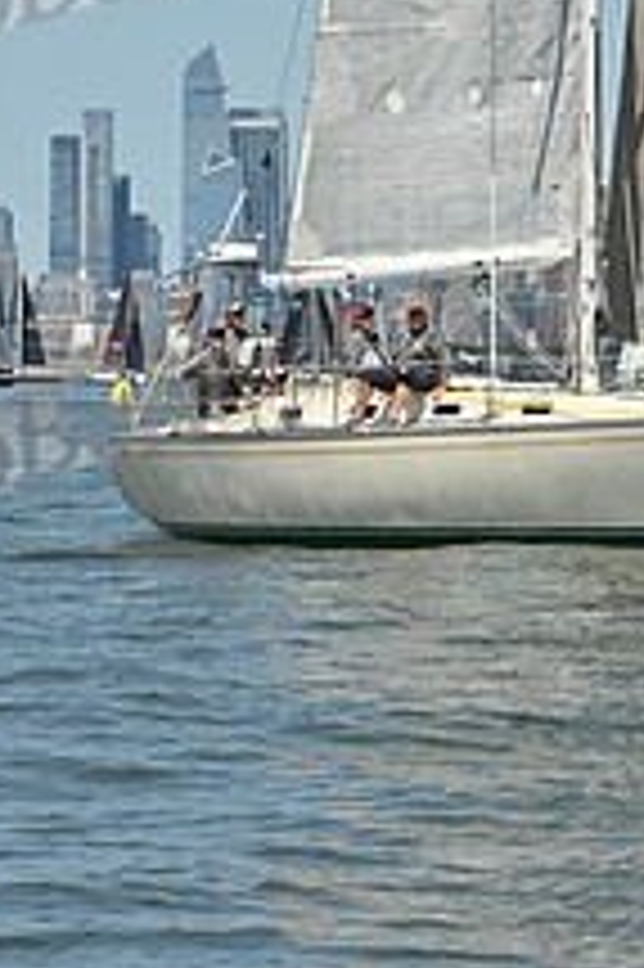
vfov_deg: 7.5
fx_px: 7256
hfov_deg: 5.1
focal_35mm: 270
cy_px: -311
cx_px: 597
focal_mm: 100
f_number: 11
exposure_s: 1/1000
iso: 320
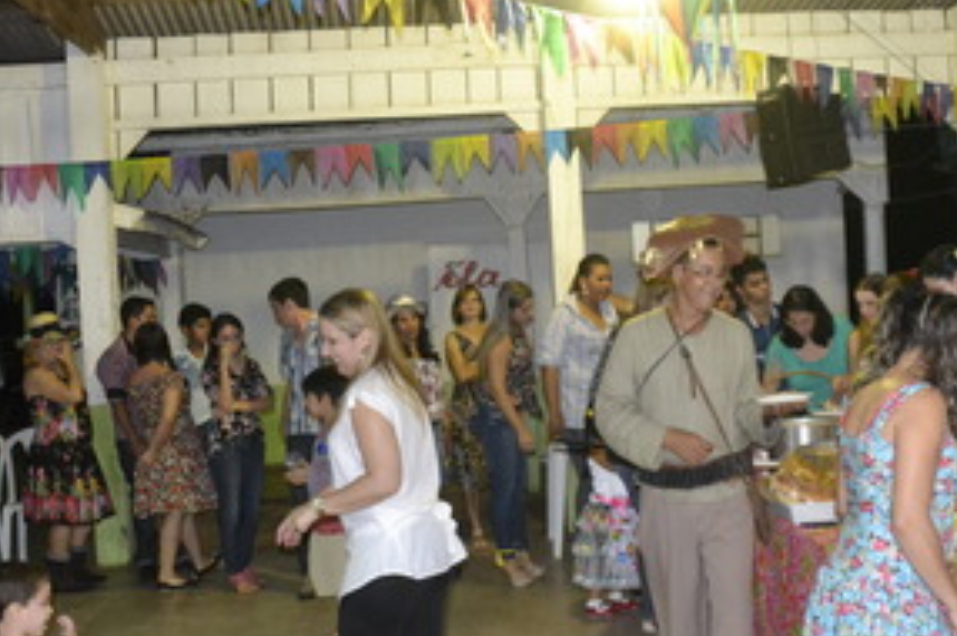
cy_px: 321
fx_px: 1381
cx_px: 584
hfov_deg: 38.0
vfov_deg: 25.9
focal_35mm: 52
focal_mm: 20
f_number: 3.5
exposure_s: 1/60
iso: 3200
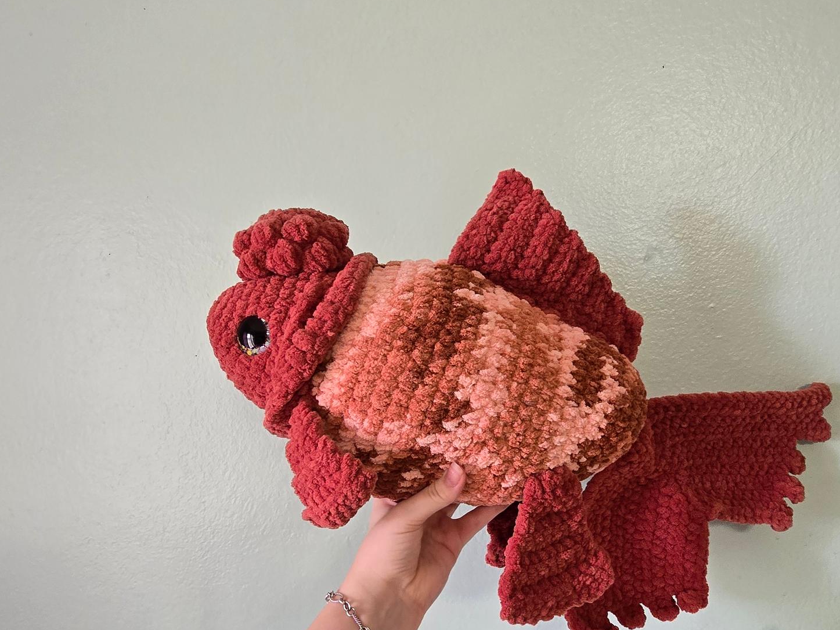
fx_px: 558
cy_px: 373
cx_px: 432
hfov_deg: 73.9
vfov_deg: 58.5
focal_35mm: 23
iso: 200
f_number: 2.2
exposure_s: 1/60
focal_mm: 2.2
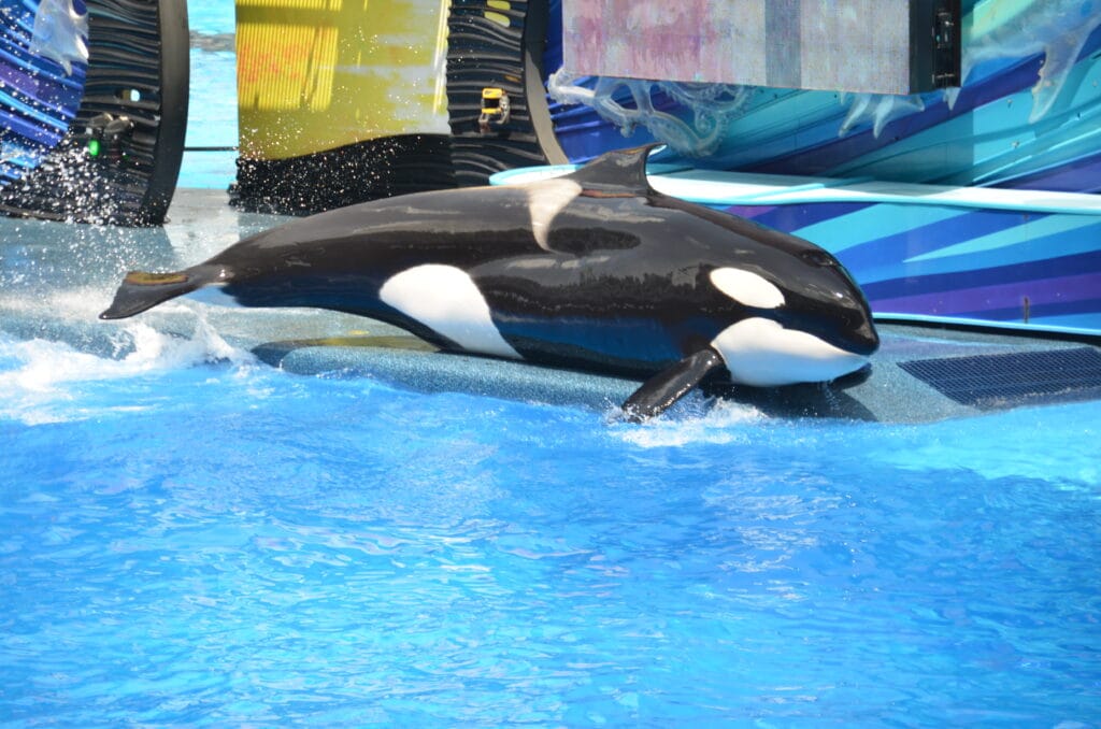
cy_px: 364
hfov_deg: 9.2
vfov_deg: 6.1
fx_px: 6866
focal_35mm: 225
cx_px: 550
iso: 100
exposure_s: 1/200
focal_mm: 150
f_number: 5.6
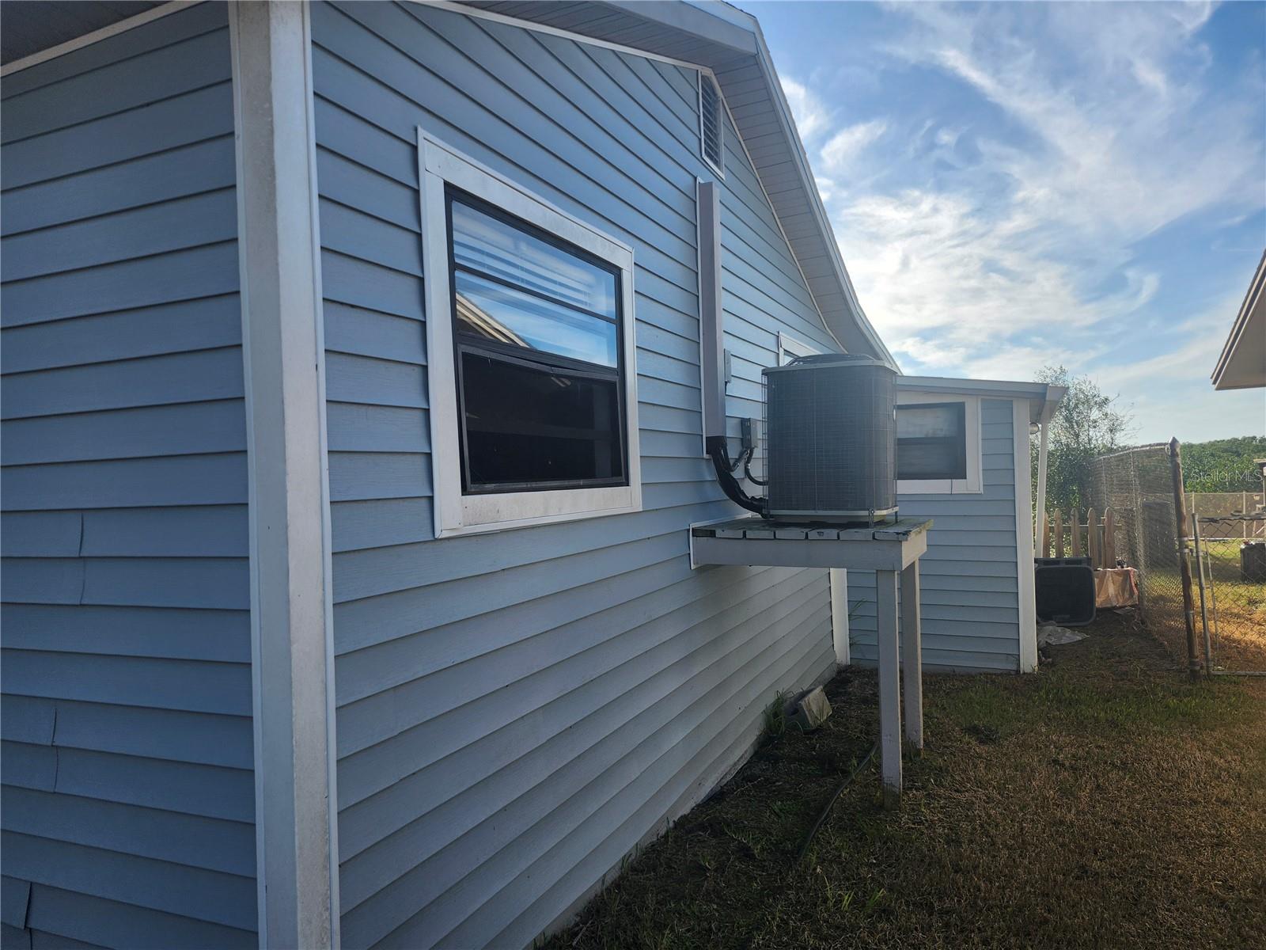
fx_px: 841
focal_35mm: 23
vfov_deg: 58.9
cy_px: 475
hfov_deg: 73.9
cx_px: 633
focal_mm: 5.54
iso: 25
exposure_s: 1/1513
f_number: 1.8
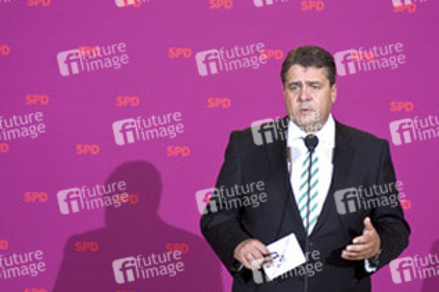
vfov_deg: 11.2
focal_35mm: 122
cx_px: 249
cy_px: 94
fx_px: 1487
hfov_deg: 16.8
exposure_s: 1/320
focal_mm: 86
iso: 1000
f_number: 4
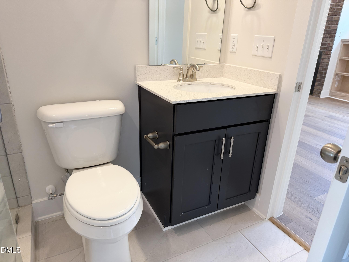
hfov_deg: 71.6
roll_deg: -1.2
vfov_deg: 56.8
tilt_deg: -22.3
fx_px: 242
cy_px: 131
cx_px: 174
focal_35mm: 24
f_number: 1.78
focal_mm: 6.76
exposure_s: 1/120
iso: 160
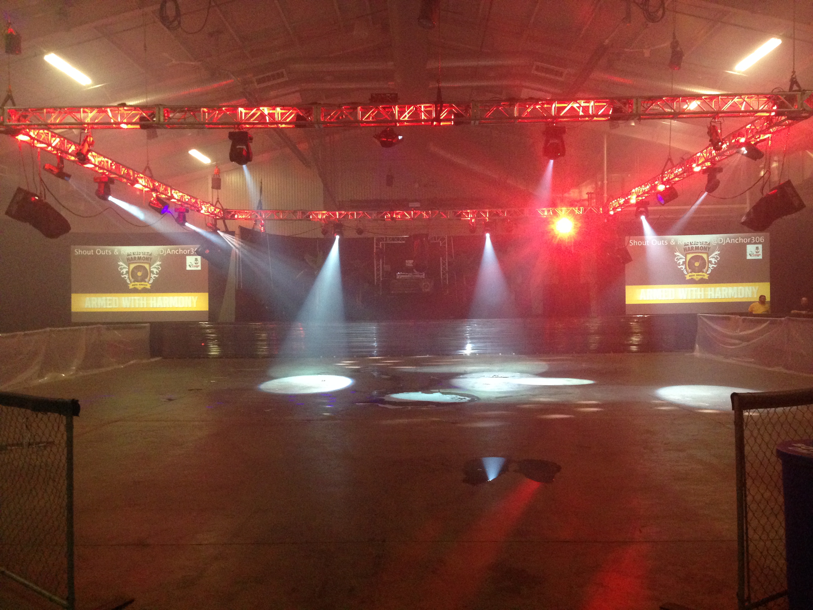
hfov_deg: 55.4
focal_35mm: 33
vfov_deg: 42.9
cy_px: 305
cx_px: 406
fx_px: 775
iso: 400
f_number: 2.4
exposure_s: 1/17
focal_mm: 4.12
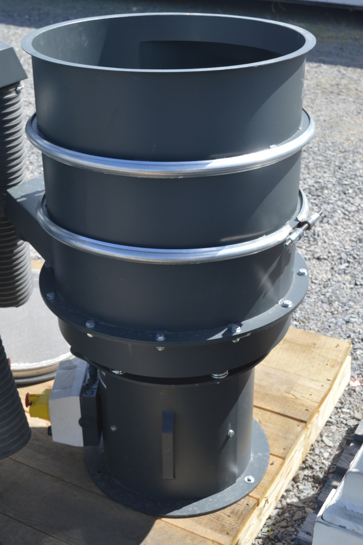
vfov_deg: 38.9
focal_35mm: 51
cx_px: 182
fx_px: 773
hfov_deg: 26.4
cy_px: 272
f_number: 7.1
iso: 100
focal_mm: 34
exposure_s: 1/200
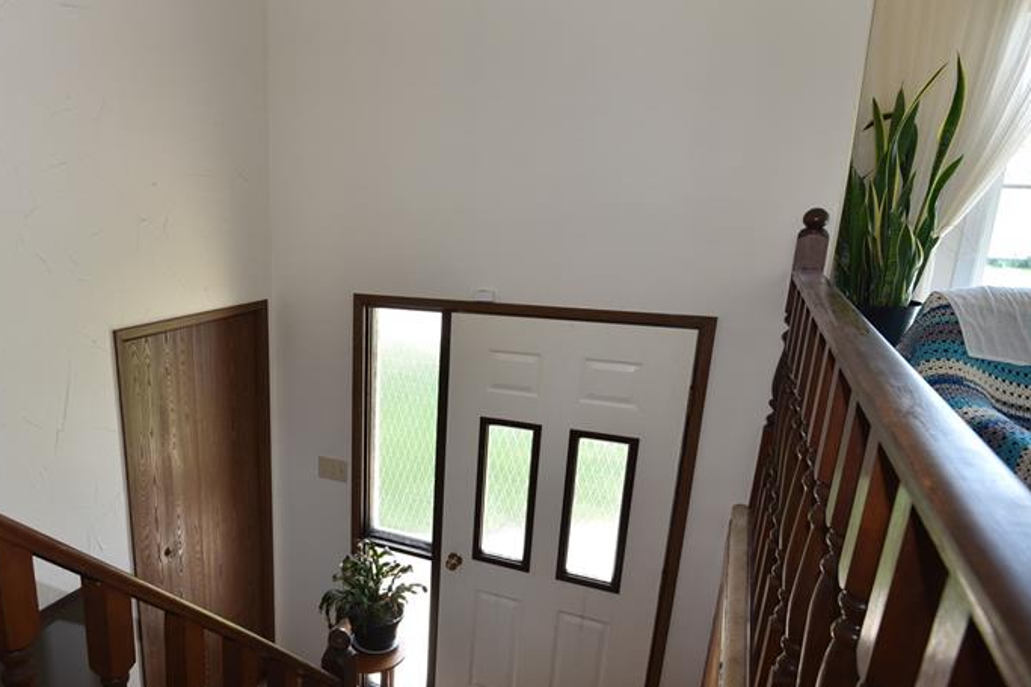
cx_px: 320
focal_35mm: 24
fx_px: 687
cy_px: 415
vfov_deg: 52.7
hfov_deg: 71.0
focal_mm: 16
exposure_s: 1/125
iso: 720
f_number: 5.6
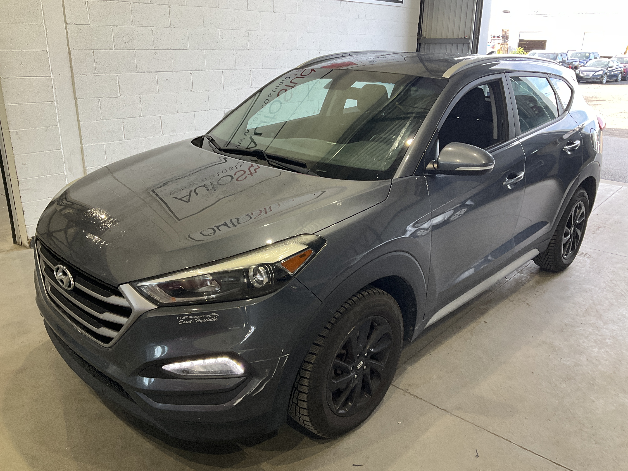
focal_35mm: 29
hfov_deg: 61.7
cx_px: 314
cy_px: 236
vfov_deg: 48.2
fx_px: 526
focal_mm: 3
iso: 64
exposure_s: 1/120
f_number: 1.8
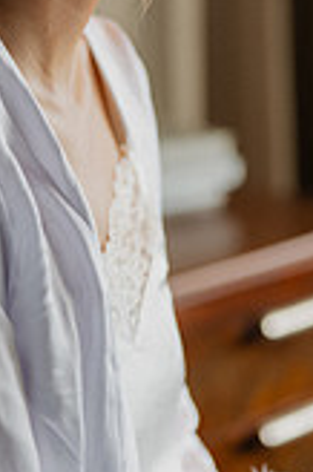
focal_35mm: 137
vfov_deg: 14.9
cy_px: 95
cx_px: 175
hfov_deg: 10.0
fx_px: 1790
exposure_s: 1/250
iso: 125
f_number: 2
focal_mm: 50
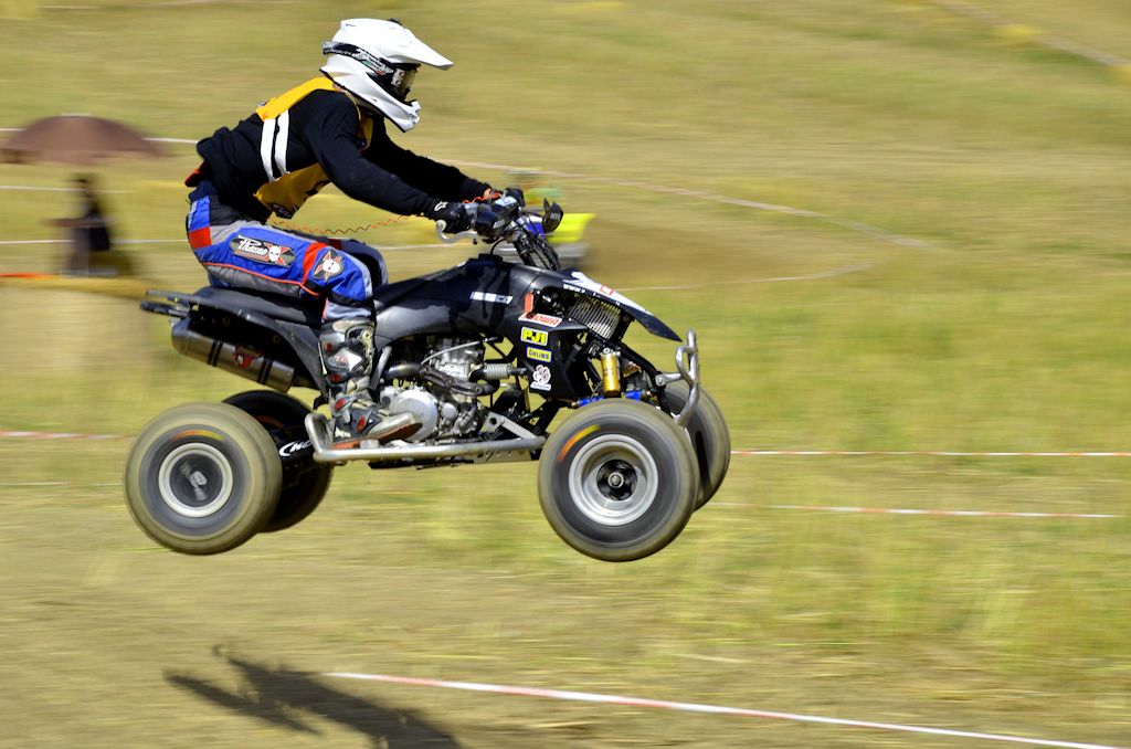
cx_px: 566
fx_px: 4937
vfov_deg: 8.7
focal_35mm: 158
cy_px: 374
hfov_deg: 13.1
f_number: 16
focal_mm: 105
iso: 200
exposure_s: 1/200
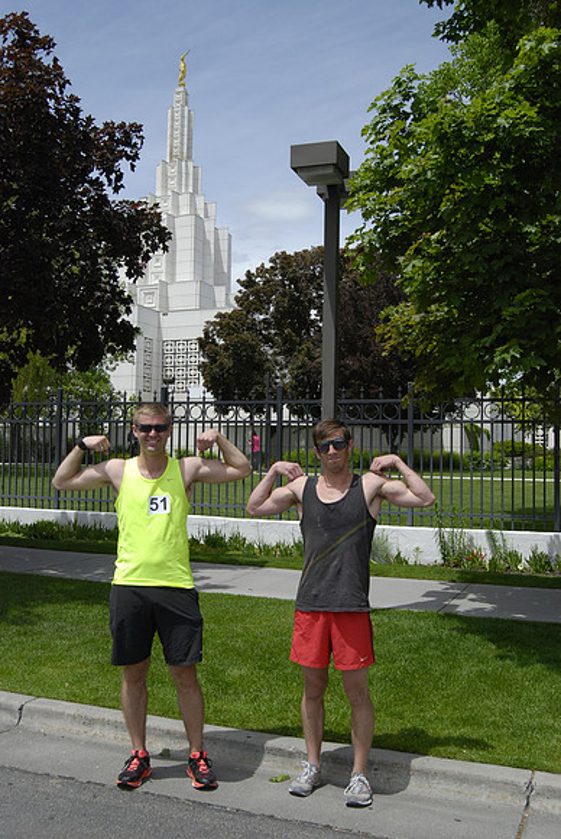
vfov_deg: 53.1
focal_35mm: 36
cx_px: 280
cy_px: 420
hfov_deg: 37.0
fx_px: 839
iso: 400
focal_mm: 24
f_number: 10
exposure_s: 1/800
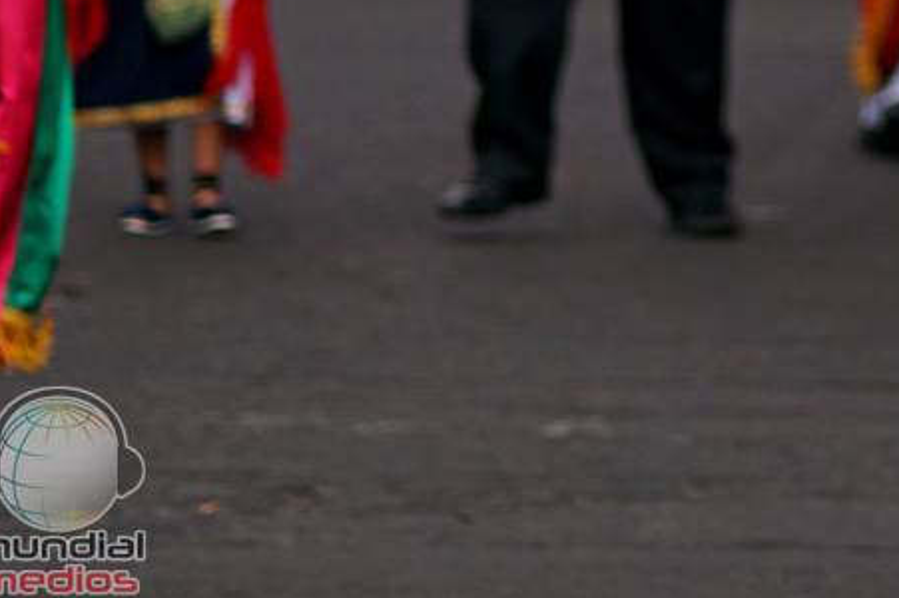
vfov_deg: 2.5
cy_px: -295
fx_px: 13475
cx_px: 1357
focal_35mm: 540
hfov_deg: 3.8
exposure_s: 1/200
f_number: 4.5
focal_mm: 100
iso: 100
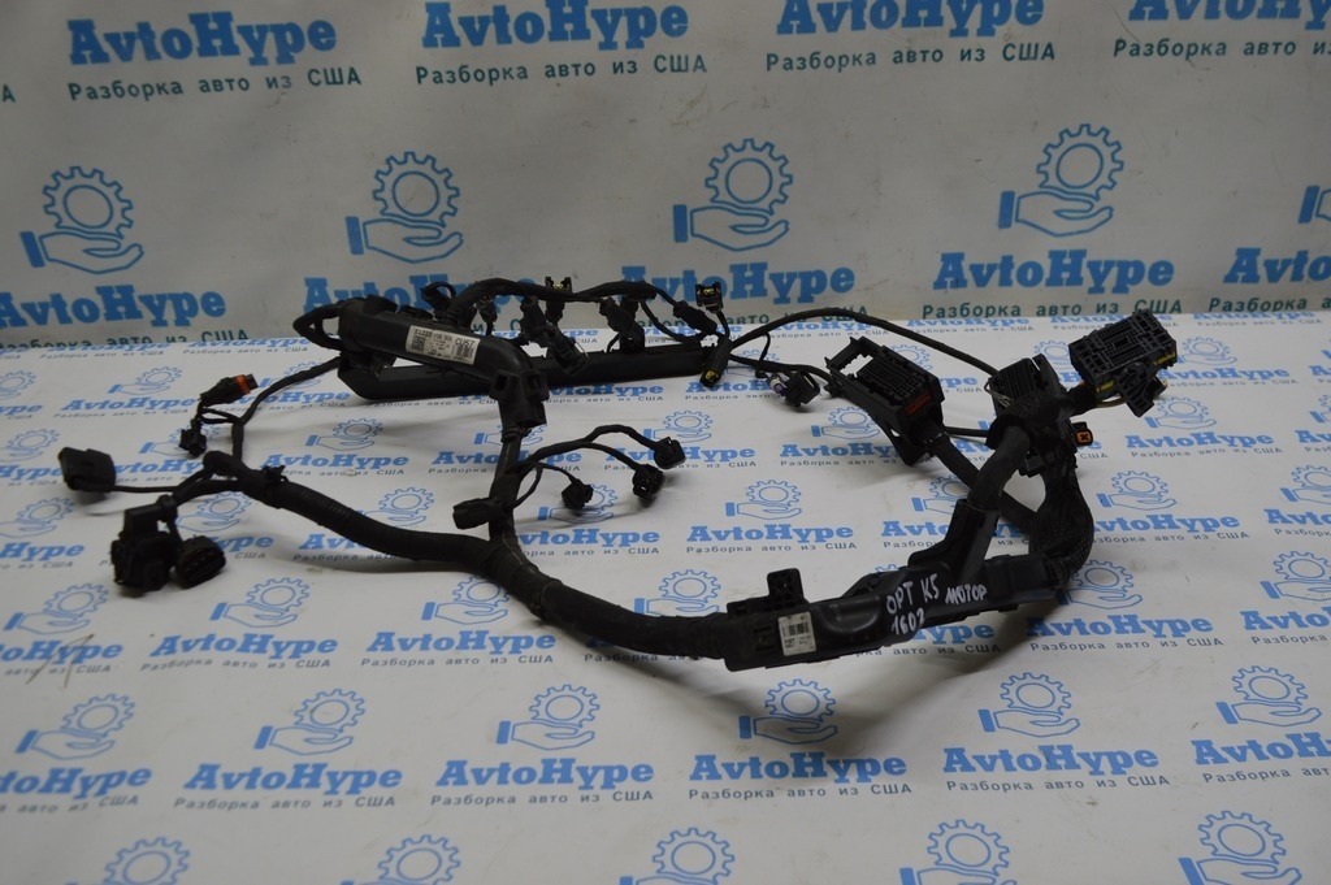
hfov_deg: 57.3
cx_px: 666
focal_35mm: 33
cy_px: 442
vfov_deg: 39.9
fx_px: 1219
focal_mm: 22
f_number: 5
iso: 400
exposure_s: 1/100
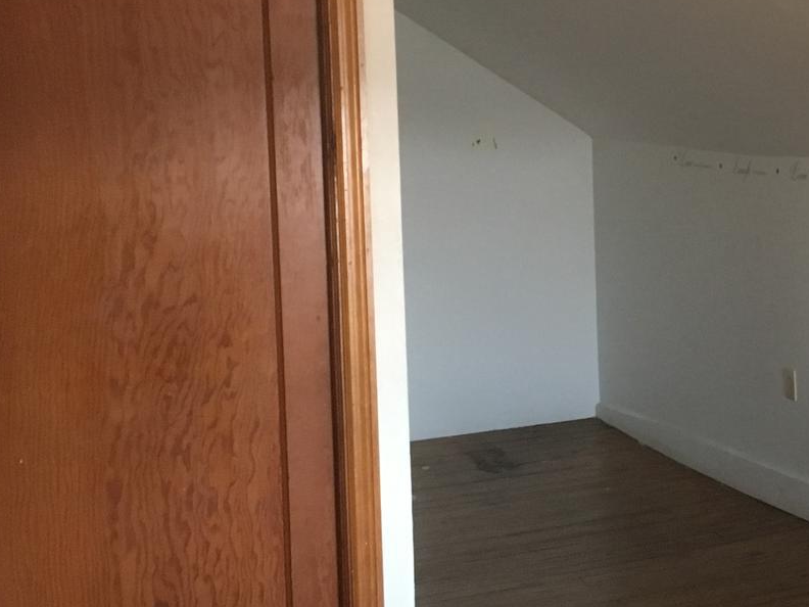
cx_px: 904
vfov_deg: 19.6
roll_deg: +0.0
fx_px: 1753
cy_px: 248
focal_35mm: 75
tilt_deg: -8.2
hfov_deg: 24.2
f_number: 2.2
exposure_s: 1/24
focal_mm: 4.15
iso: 200
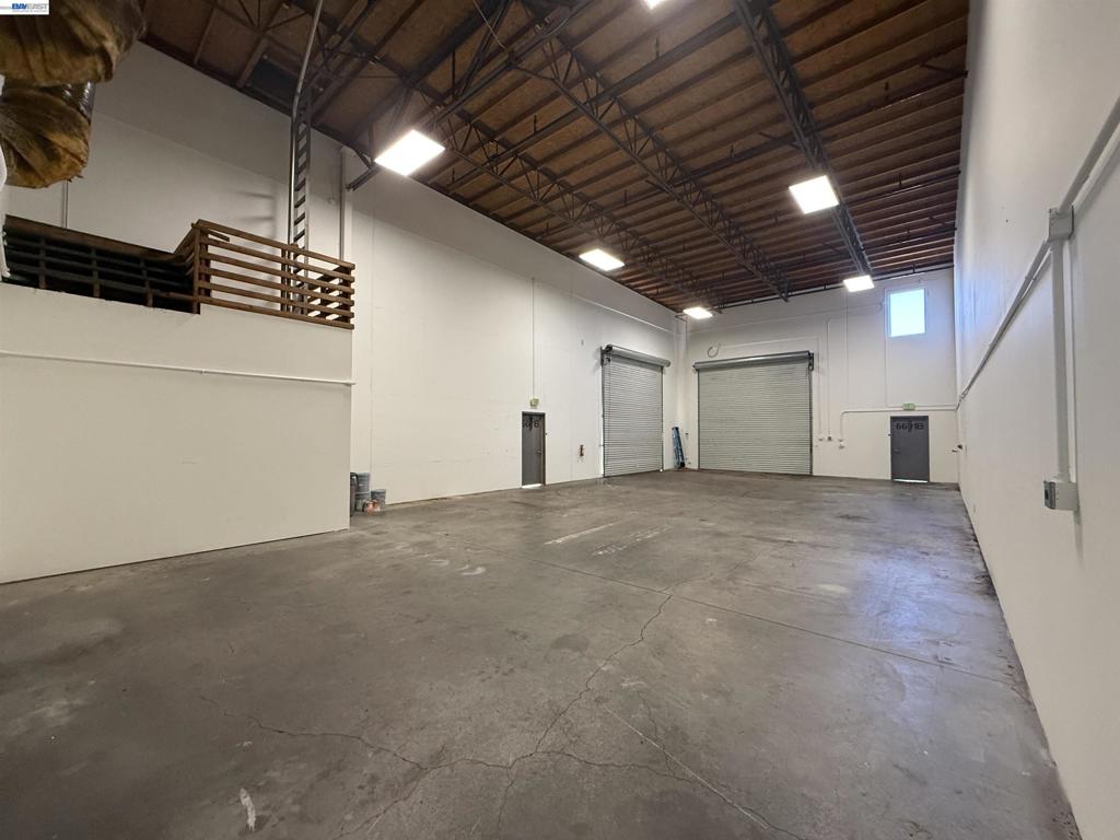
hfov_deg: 102.1
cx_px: 560
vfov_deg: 85.7
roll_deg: -0.2
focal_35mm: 14
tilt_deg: +2.2
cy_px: 420
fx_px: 453
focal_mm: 2.22
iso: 320
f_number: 2.2
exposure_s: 1/60
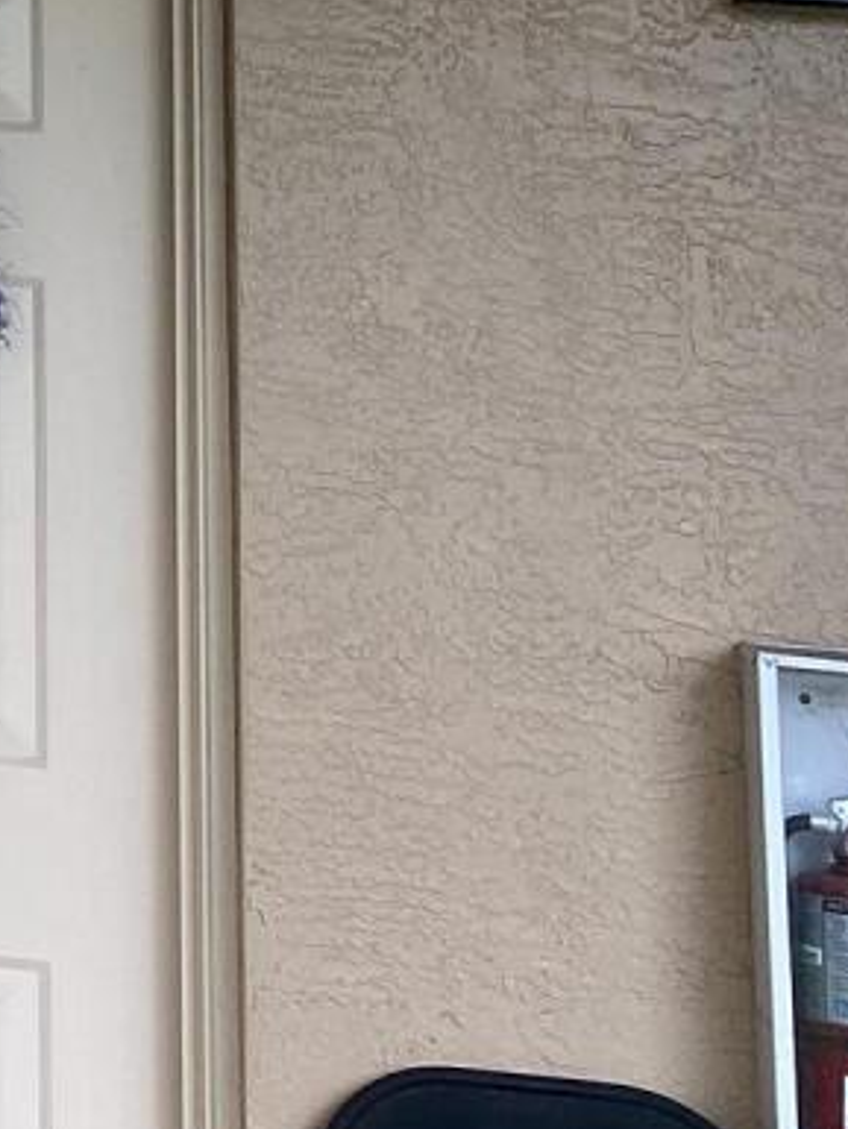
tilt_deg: +11.5
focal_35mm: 135
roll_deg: -2.5
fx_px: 4407
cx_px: -1227
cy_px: -774
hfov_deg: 9.7
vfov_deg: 13.4
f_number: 1.8
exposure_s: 1/158
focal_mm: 4.25
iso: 32
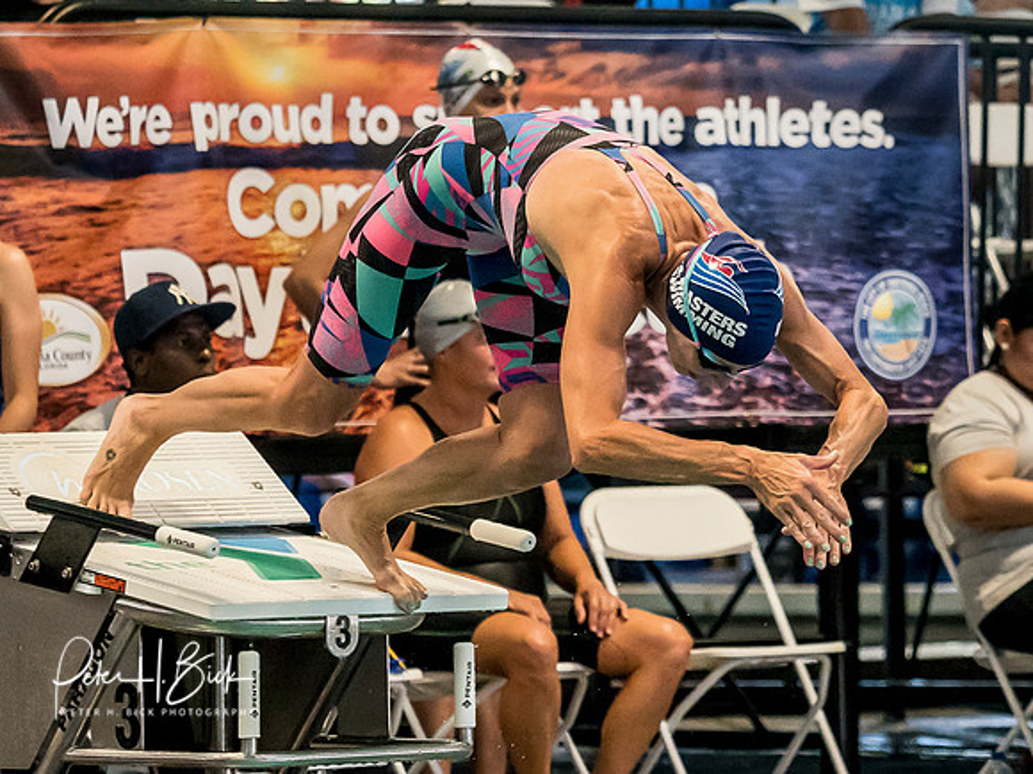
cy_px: 282
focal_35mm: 292
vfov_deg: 5.1
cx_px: 606
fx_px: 8726
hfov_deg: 6.8
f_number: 2.8
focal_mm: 75
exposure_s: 1/1000
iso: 3200
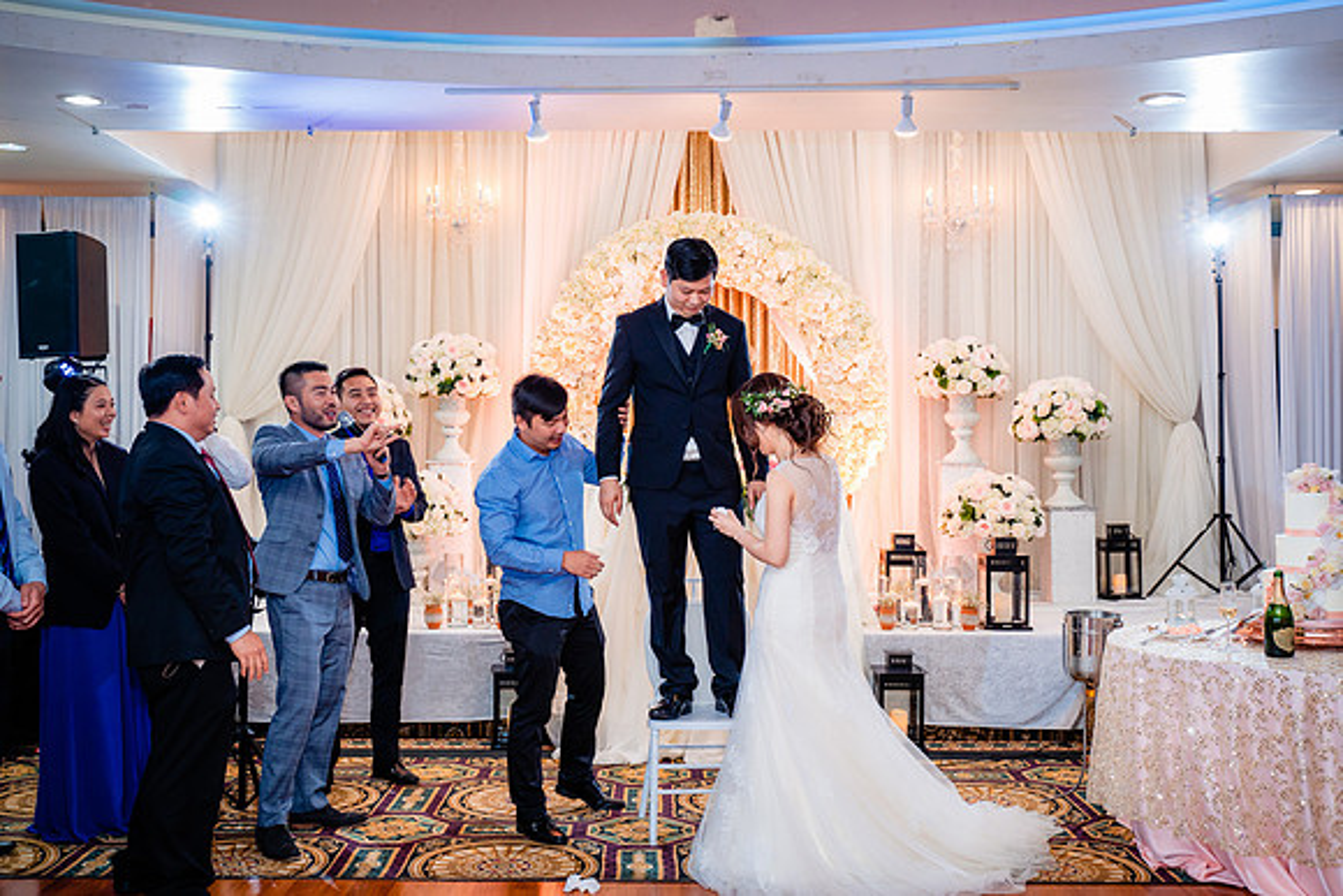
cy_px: 448
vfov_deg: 35.1
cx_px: 672
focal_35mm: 38
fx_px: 1418
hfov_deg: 50.7
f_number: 3.5
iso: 1000
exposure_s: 1/160
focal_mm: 38
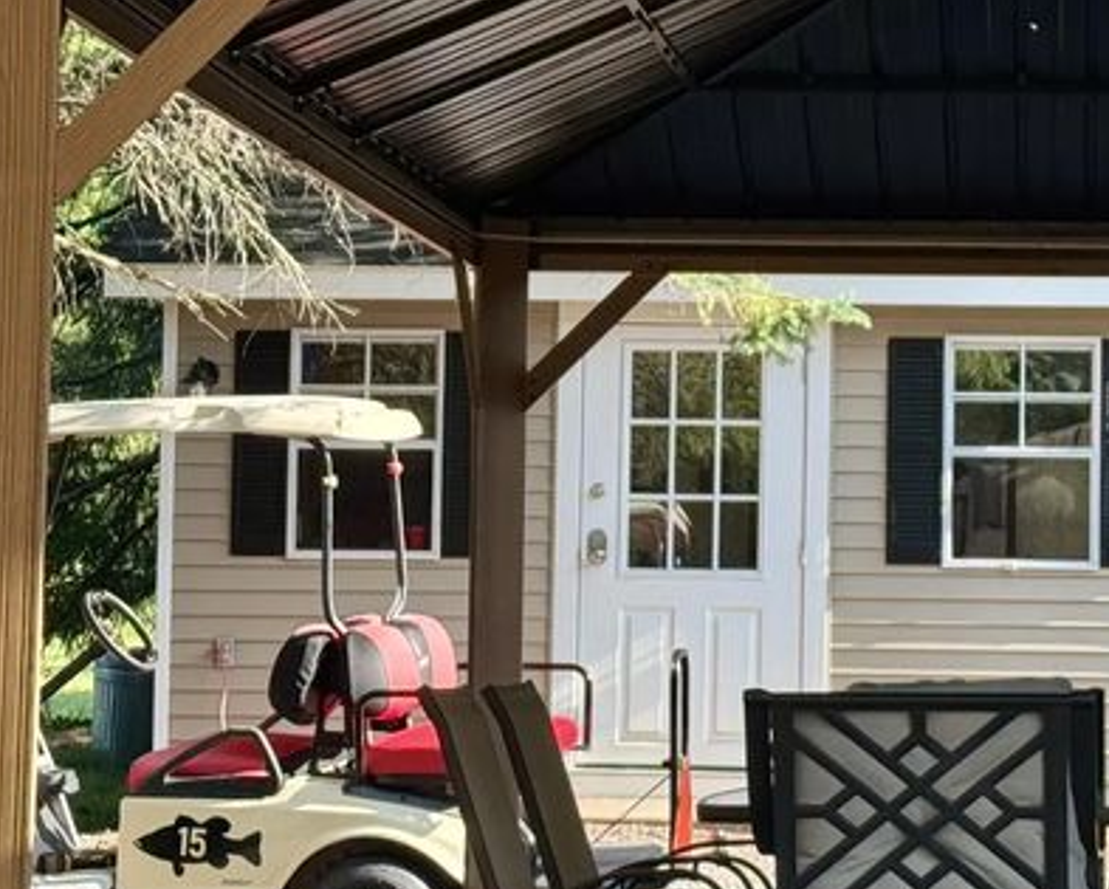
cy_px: 435
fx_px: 4007
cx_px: 920
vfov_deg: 12.7
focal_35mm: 122
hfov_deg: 15.6
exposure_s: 1/477
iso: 64
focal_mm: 6.76
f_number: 1.78
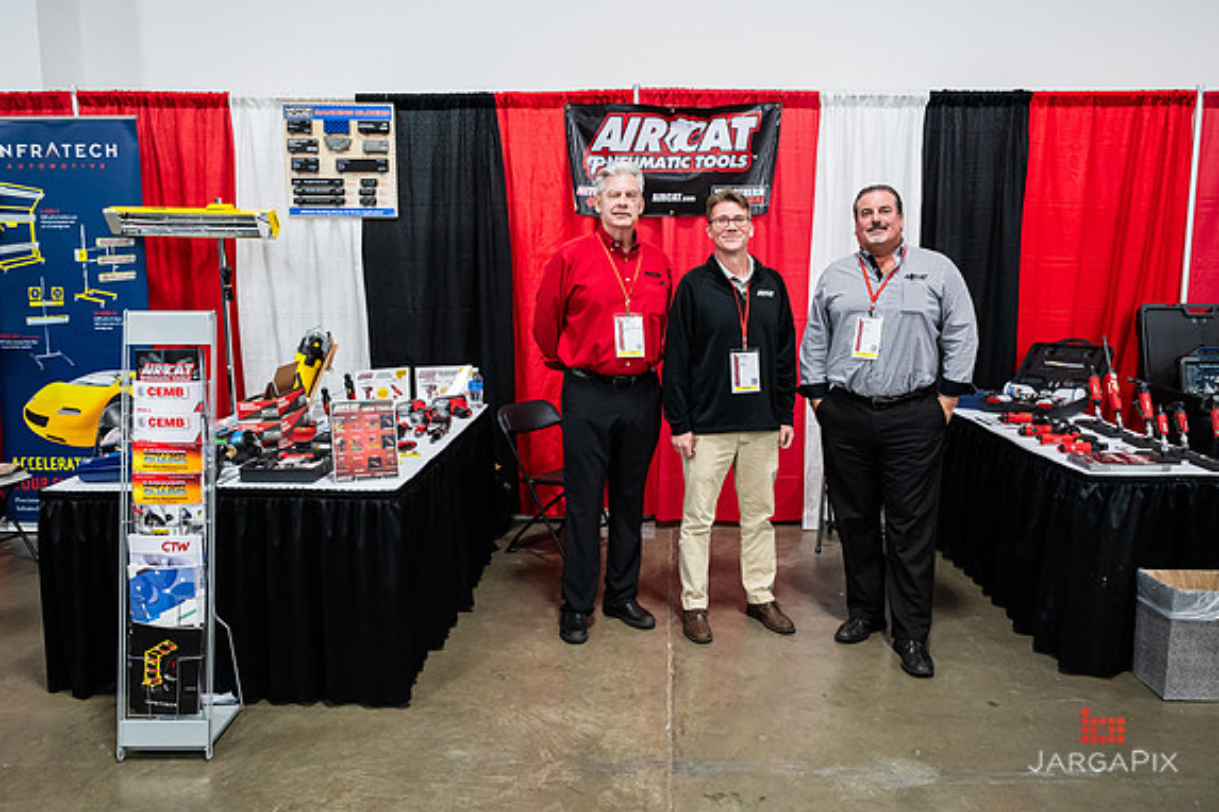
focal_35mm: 29
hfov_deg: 63.7
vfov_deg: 45.0
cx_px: 615
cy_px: 408
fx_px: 982
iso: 4000
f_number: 4
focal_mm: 26.5
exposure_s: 1/200
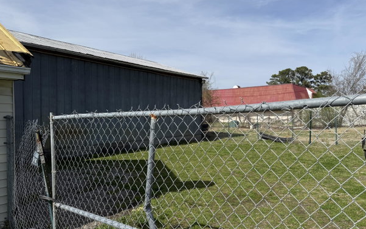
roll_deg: +0.5
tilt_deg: -0.7
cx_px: 190
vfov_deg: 46.0
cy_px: 124
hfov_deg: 68.3
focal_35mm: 27
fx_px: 269
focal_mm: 6.76
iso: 80
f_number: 1.78
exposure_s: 1/6173
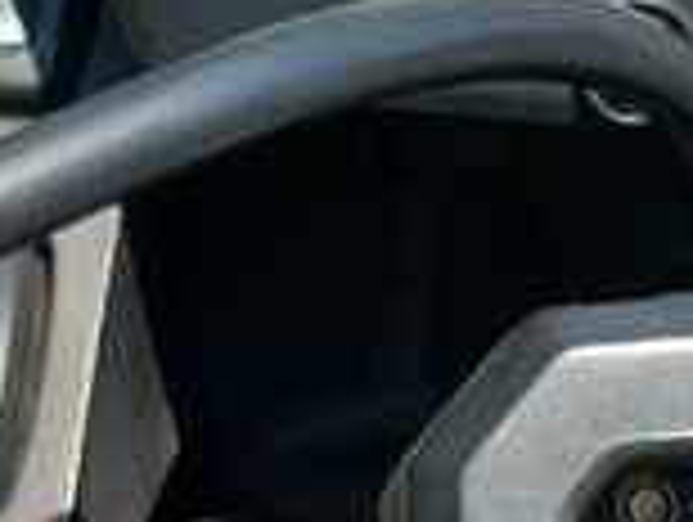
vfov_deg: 10.0
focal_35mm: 140
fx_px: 2807
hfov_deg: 14.1
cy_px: 976
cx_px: 418
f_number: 1.8
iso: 20
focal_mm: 4
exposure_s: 1/268
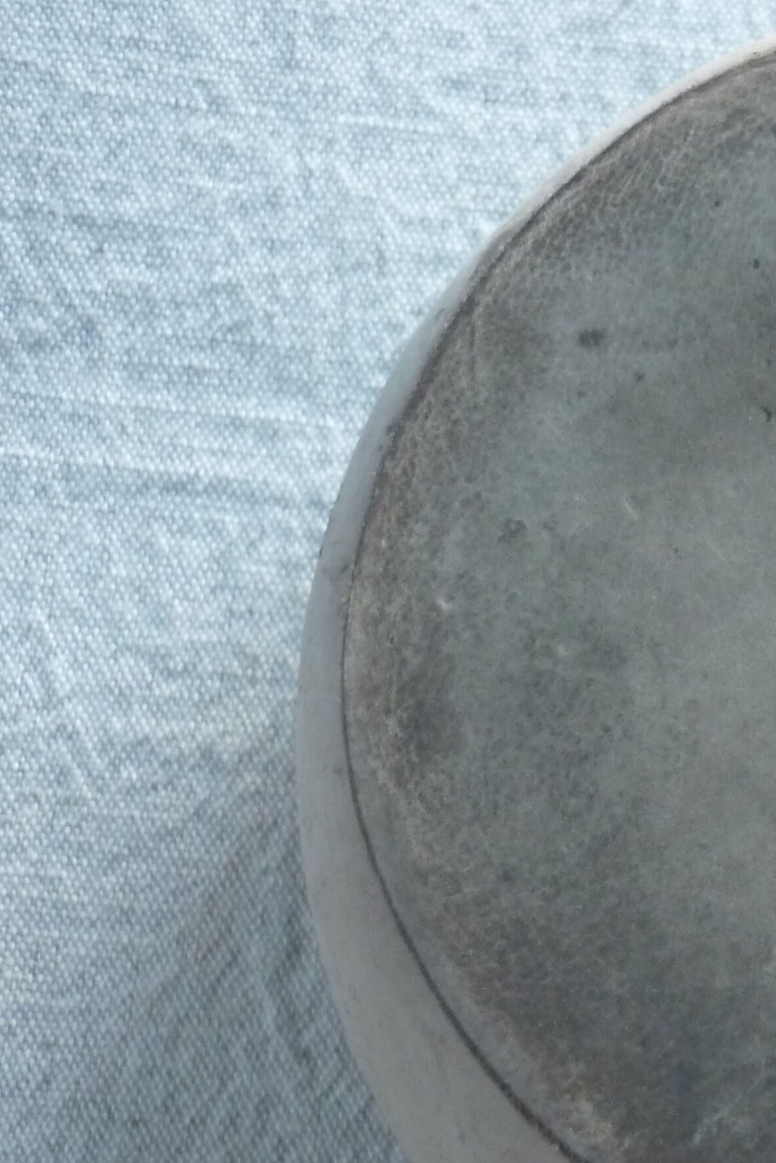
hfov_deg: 17.6
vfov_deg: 28.3
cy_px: 769
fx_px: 2295
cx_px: 1091
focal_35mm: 71
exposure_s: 1/30
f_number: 2.8
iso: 250
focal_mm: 5.5
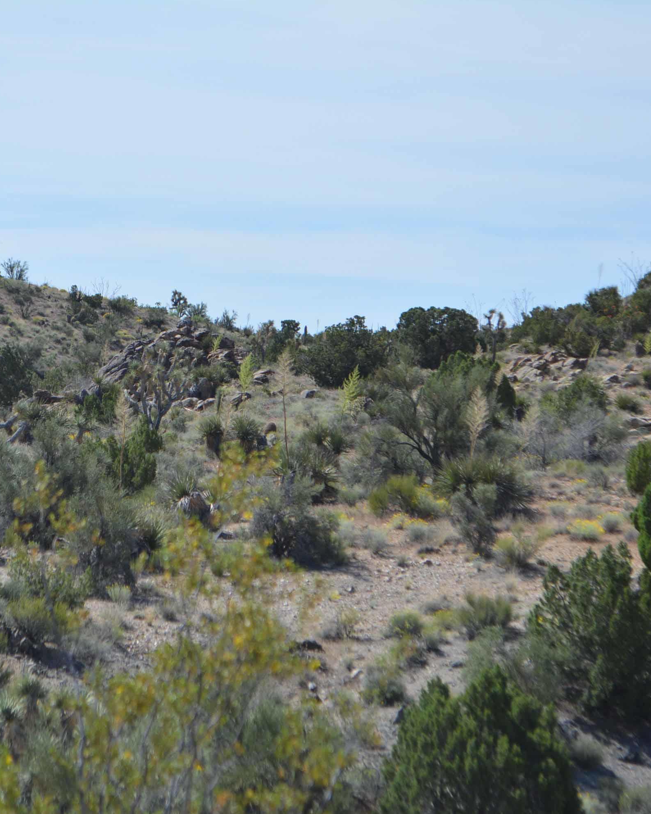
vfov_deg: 16.5
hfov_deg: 13.2
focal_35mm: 117
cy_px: 408
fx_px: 2811
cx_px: 194
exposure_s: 1/1600
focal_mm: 55
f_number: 7.1
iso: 400
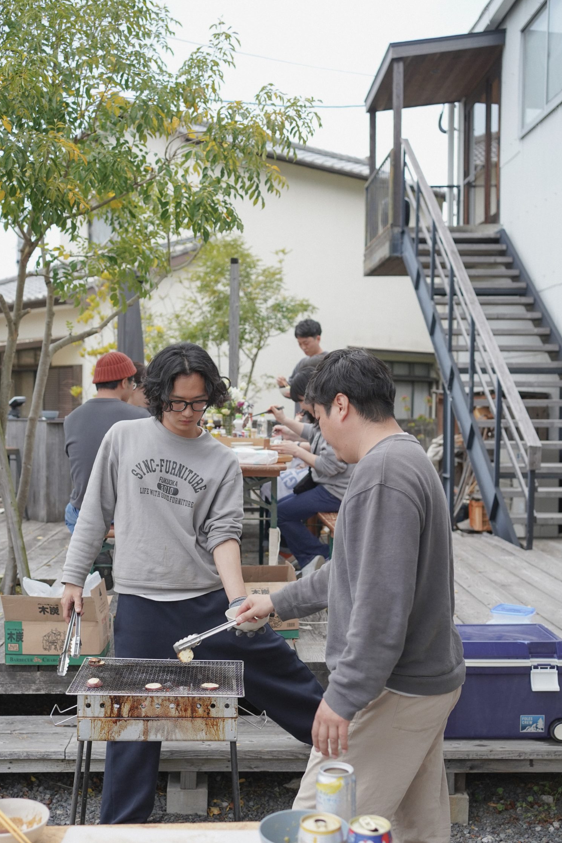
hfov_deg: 33.4
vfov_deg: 48.3
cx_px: 250
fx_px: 936
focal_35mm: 40
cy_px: 474
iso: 640
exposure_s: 1/160
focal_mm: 35
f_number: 3.5
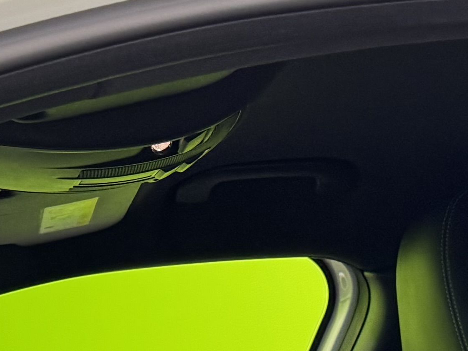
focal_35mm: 122
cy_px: 772
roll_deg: -1.4
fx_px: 1649
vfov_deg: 10.8
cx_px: 87
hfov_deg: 16.0
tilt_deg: -9.4
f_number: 1.78
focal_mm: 6.76
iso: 250
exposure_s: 1/50
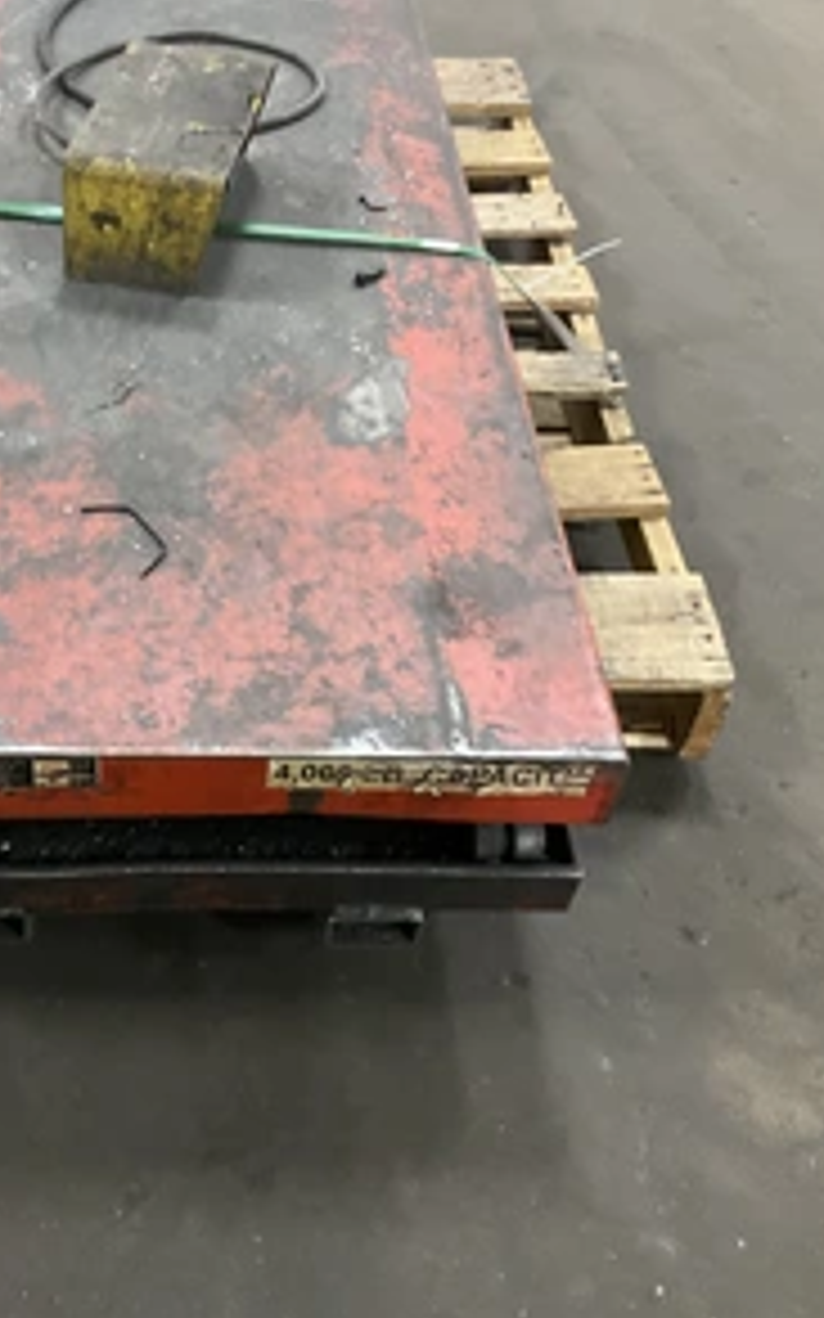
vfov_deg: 47.2
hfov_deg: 30.0
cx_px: 207
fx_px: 1510
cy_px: 670
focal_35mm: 42
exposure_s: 1/40
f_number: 1.8
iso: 250
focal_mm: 3
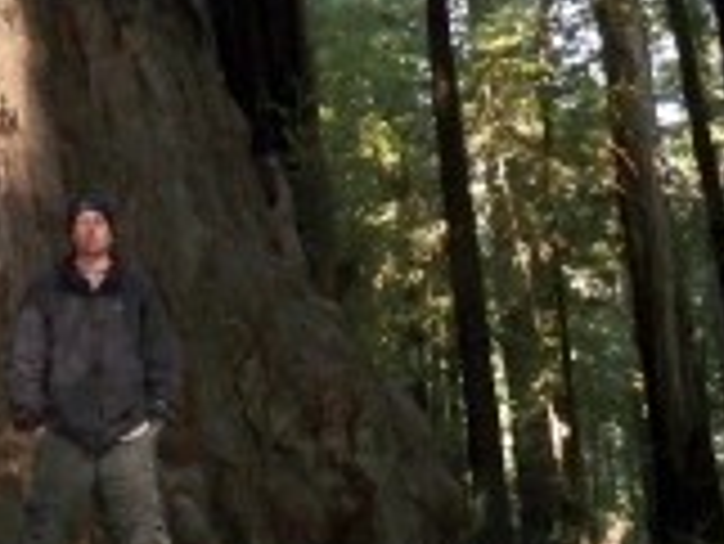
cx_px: -18
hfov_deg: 21.6
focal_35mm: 87
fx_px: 1821
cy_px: -81
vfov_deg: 16.4
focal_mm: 6.3
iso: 400
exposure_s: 1/60
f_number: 3.1
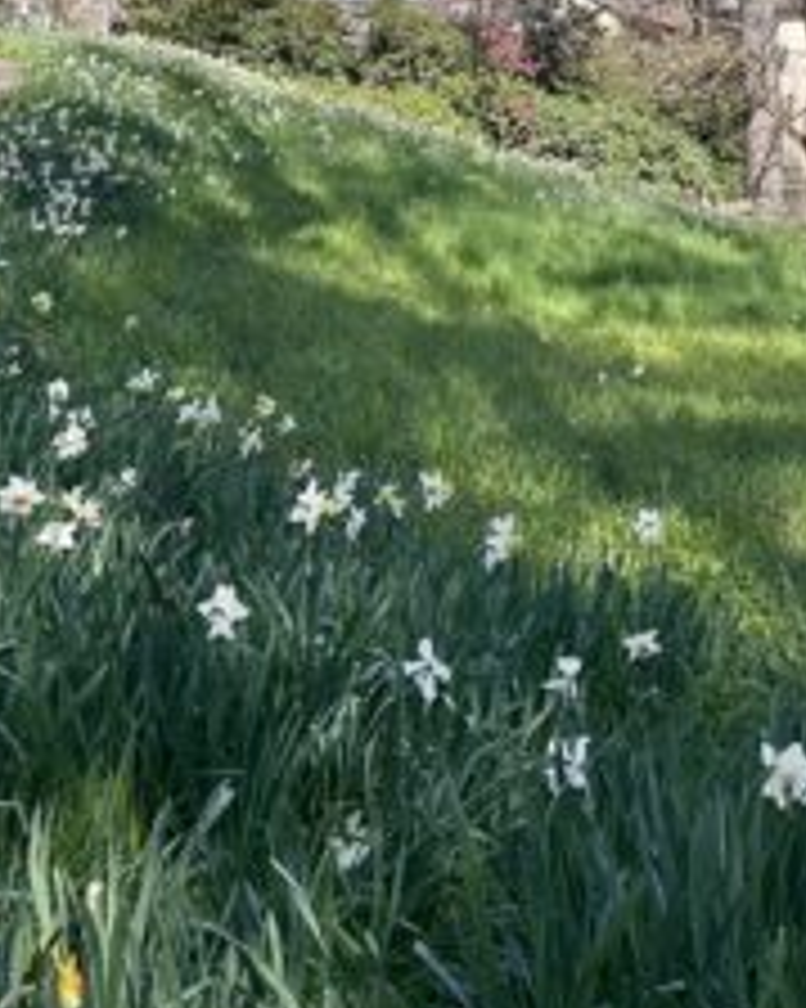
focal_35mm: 61
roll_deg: +1.5
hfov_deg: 24.1
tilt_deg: -5.5
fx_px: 1820
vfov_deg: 30.5
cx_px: 770
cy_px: 252
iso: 80
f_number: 1.78
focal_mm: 6.86
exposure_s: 1/2353
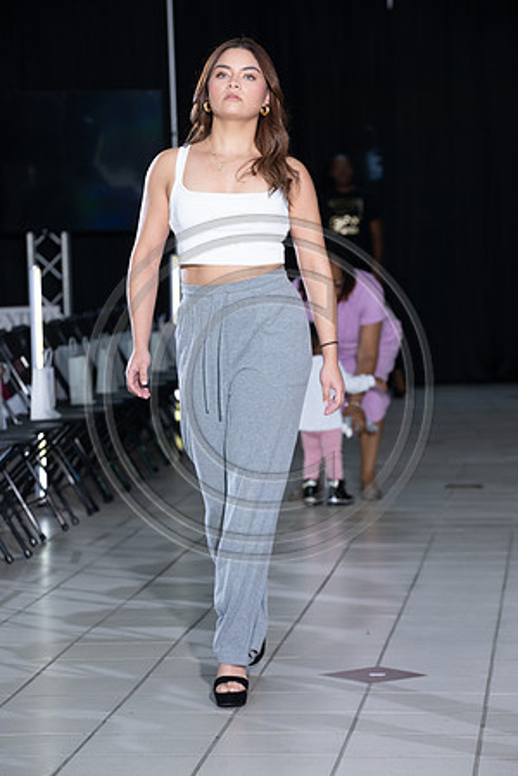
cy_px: 388
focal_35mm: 135
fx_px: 2914
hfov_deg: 10.2
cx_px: 259
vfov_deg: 15.2
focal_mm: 135
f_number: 6.3
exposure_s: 1/160
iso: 1000
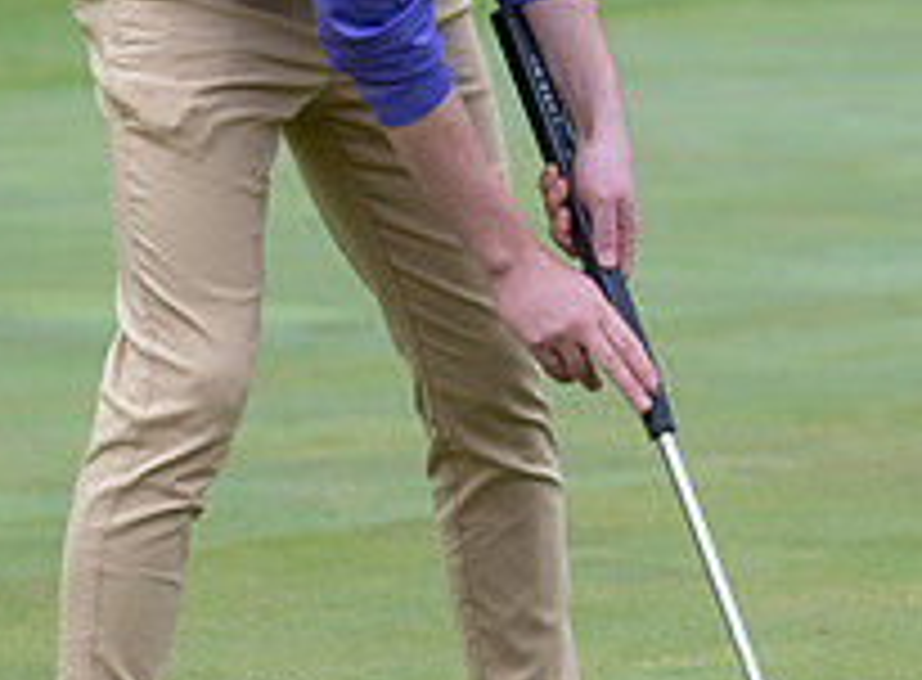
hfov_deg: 3.5
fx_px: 15058
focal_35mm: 569
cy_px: 206
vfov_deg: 2.6
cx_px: 332
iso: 640
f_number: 5
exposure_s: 1/500
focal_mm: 175
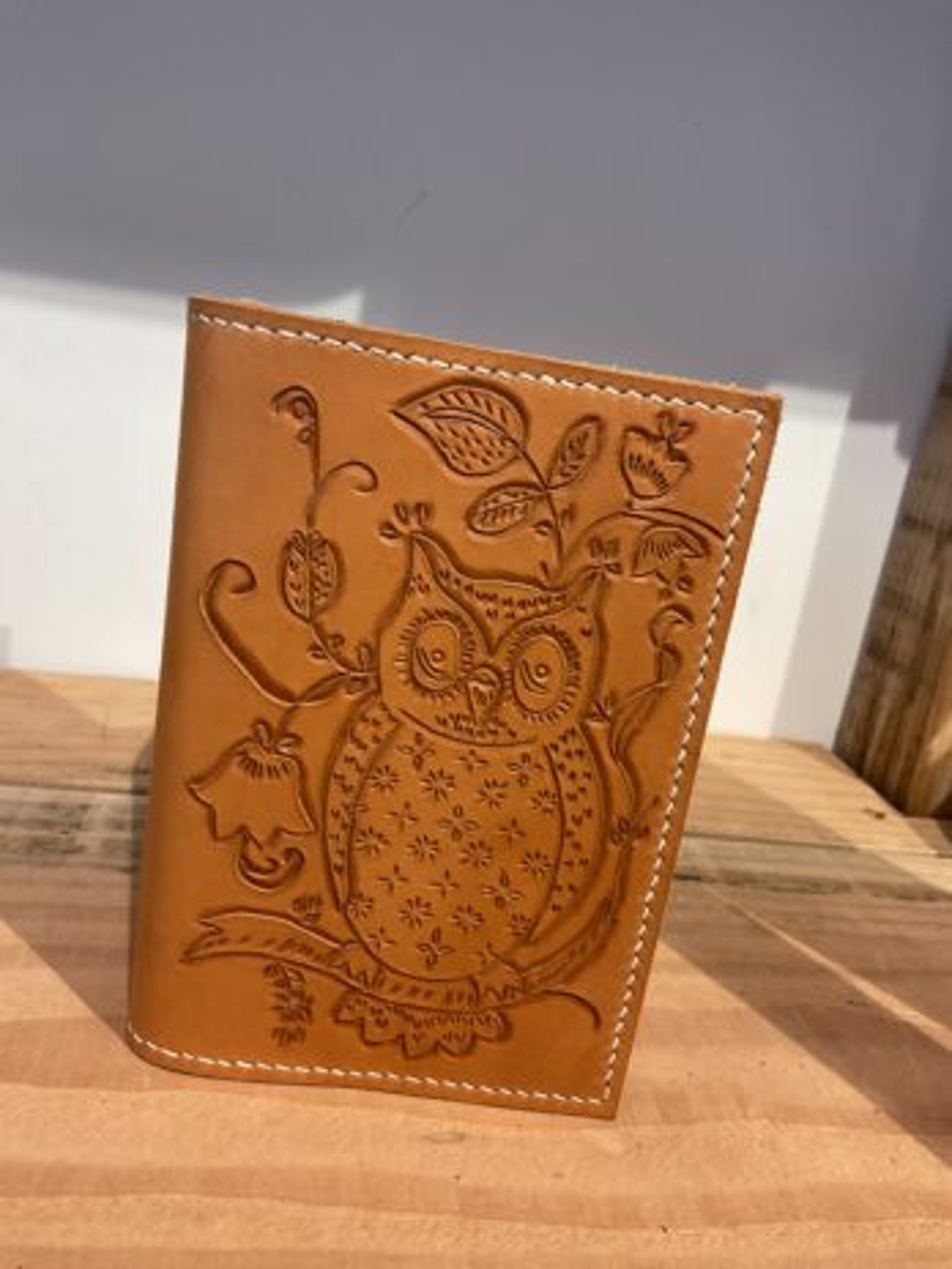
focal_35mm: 29
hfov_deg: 48.2
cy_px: 634
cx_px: 476
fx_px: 1063
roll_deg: -9.1
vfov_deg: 61.7
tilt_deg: -16.1
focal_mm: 3
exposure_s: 1/60
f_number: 1.8
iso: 50
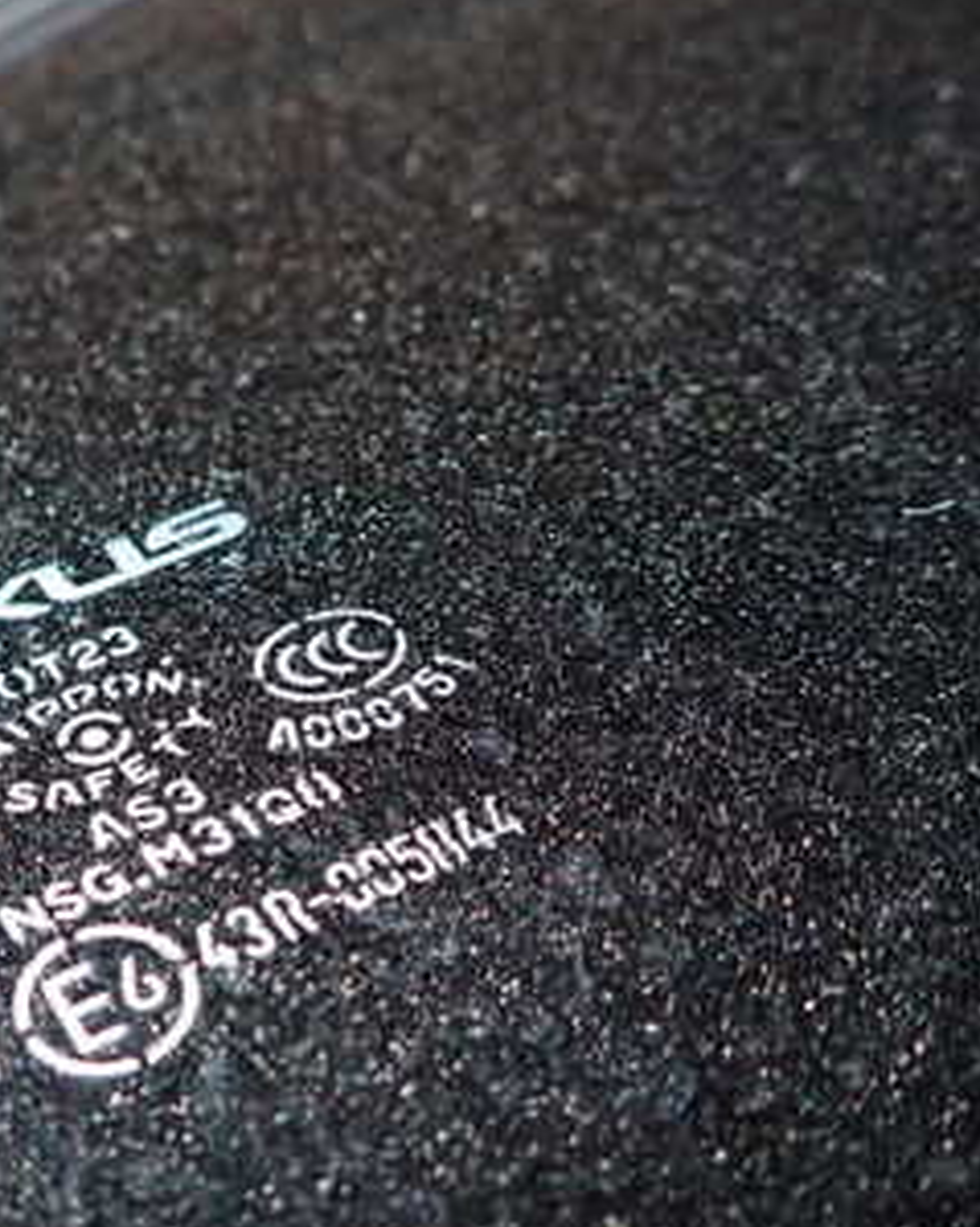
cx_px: 127
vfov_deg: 37.9
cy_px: 735
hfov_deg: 29.7
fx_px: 1777
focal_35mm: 49
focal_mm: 4.5
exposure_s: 1/30
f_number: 5.6
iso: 640
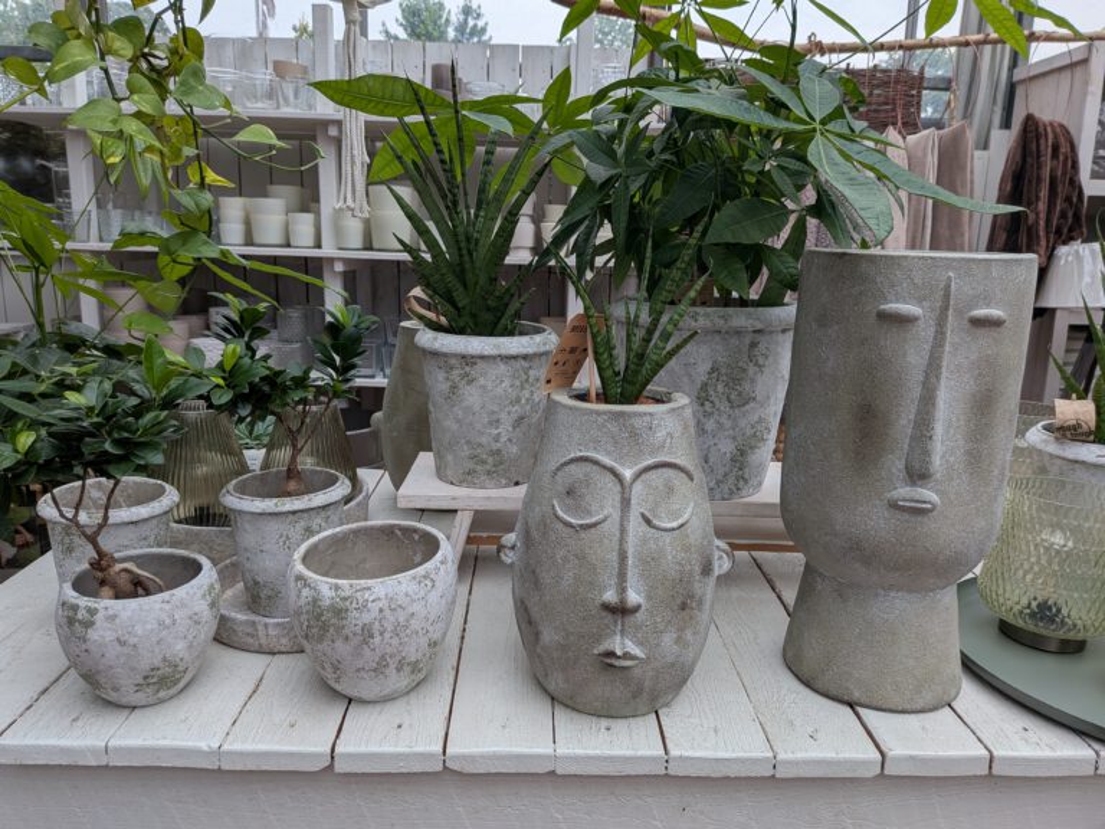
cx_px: 552
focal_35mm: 24
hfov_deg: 71.6
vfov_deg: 56.8
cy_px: 414
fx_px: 766
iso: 31
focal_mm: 4.53
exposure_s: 1/279
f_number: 1.7
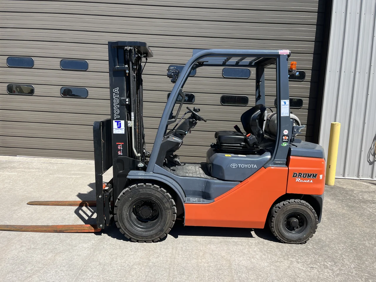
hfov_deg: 67.3
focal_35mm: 26
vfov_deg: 53.1
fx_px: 282
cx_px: 188
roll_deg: -3.2
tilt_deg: -6.8
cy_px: 141
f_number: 1.6
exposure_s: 1/2967
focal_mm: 5.1
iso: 50
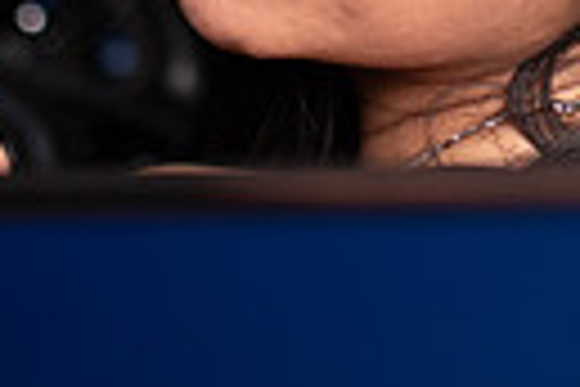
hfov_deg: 13.1
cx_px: 337
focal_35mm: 157
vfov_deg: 8.5
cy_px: -259
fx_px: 2529
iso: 500
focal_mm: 35
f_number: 1.4
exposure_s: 1/640
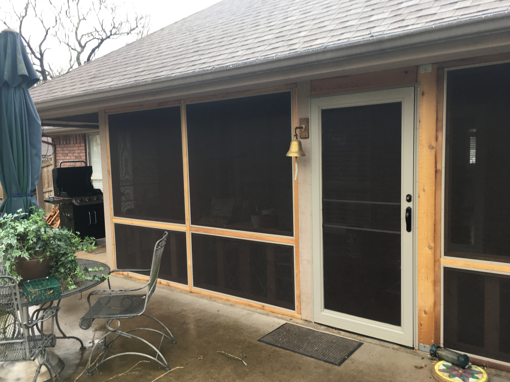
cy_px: 191
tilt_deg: -6.2
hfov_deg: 61.7
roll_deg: +2.1
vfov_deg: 48.2
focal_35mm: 29
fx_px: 427
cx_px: 255
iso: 40
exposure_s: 1/120
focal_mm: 4.15
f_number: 2.2
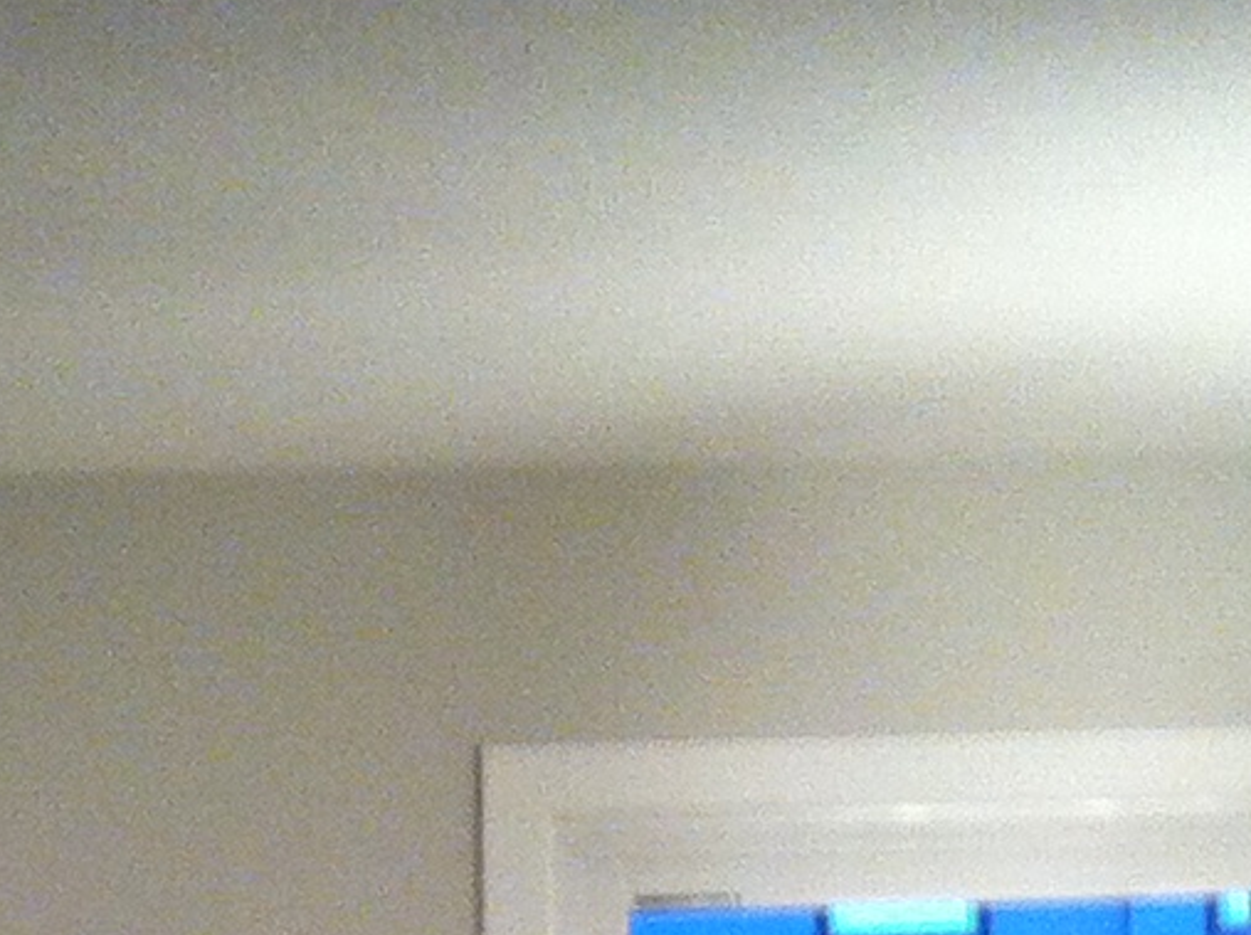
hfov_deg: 11.0
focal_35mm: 179
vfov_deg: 7.7
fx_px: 6461
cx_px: 79
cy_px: 2164
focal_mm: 3.85
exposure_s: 1/15
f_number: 2.8
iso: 125
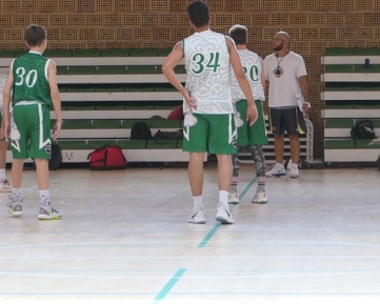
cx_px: 220
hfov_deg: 8.2
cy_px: -5
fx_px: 2655
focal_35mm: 236
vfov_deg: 6.5
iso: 200
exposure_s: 1/125
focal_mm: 26.4
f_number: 2.8
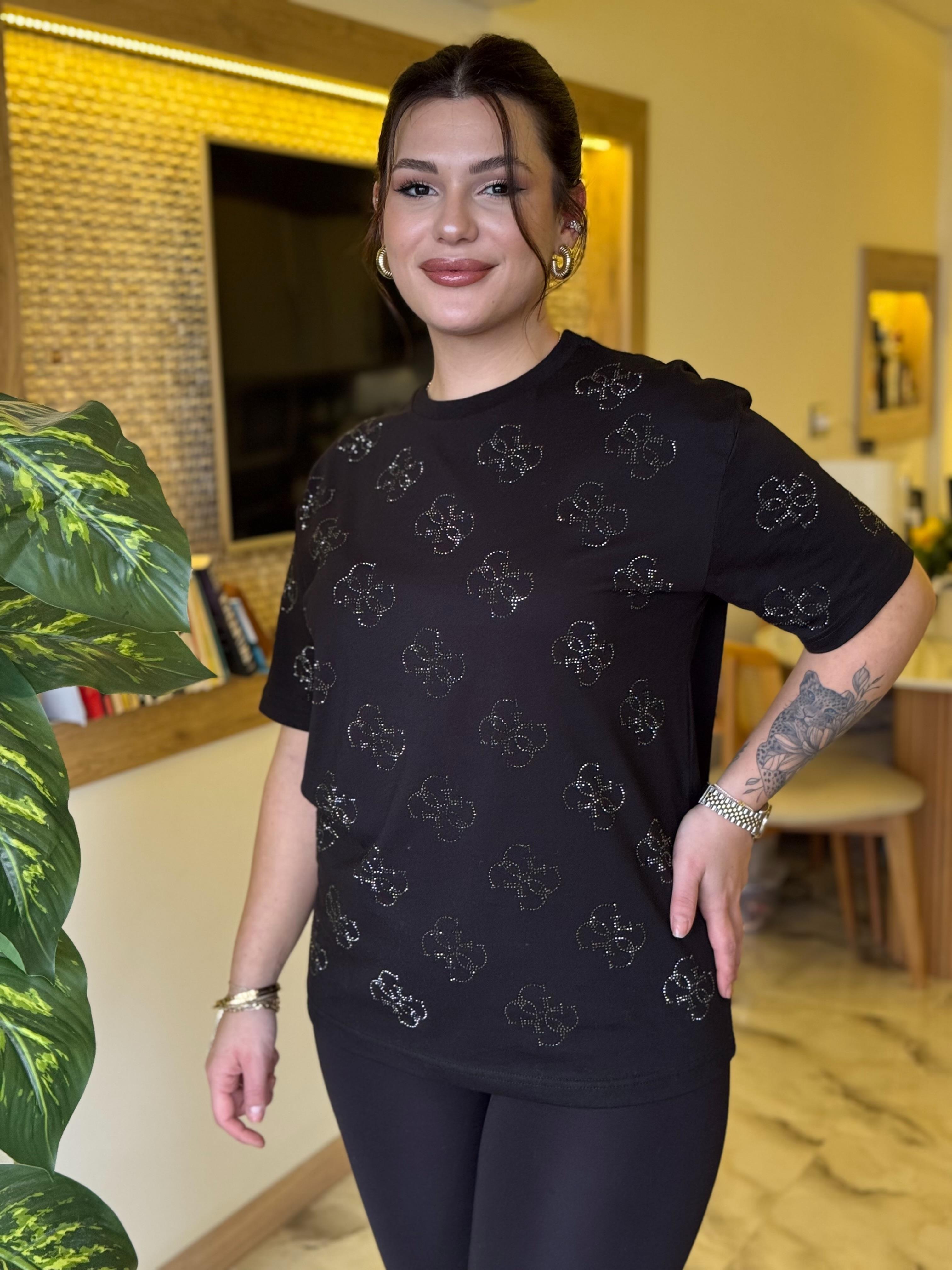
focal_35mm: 48
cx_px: 476
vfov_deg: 39.7
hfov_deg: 30.3
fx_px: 1760
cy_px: 635
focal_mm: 6.76
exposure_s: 1/54
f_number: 1.78
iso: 250
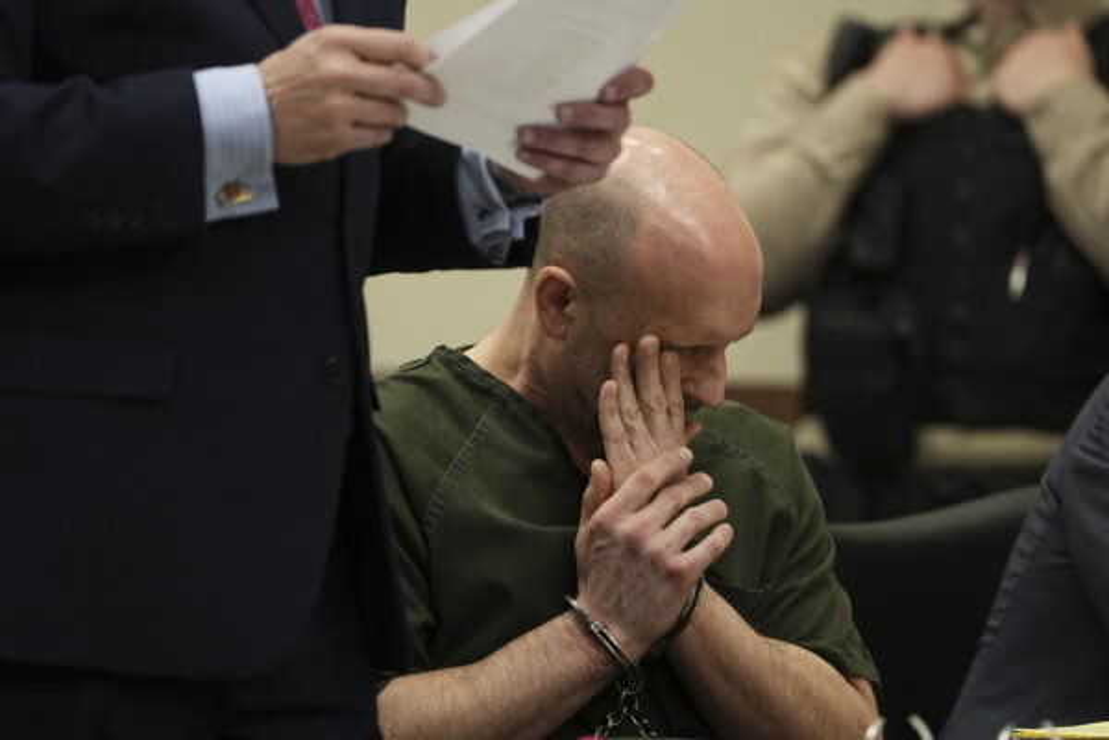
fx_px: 9241
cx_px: 554
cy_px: 370
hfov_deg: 6.9
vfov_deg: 4.6
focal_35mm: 300
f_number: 2.8
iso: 1600
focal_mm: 200
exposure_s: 1/400
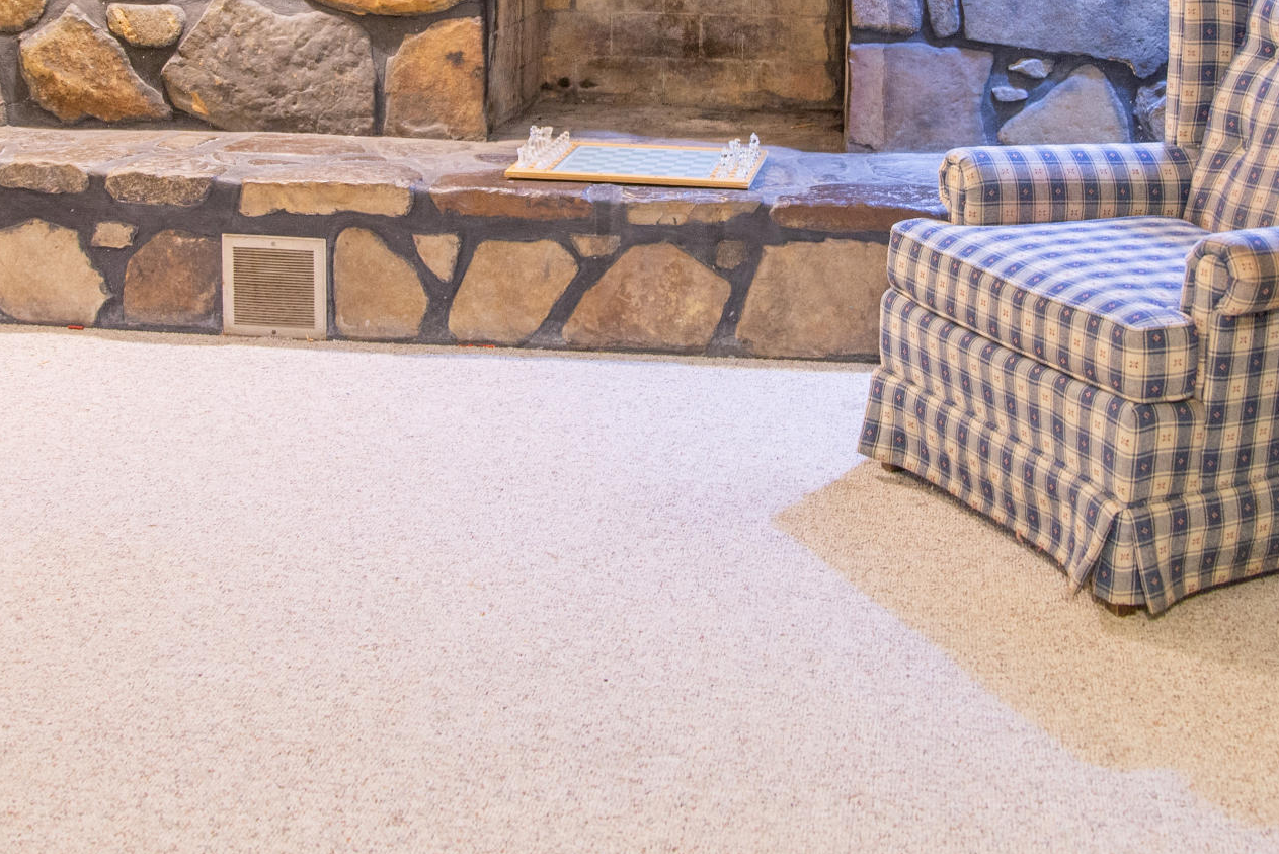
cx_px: 698
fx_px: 2026
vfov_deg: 23.0
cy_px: 31
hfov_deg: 35.0
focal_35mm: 57
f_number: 22
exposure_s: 1/8
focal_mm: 24
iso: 400
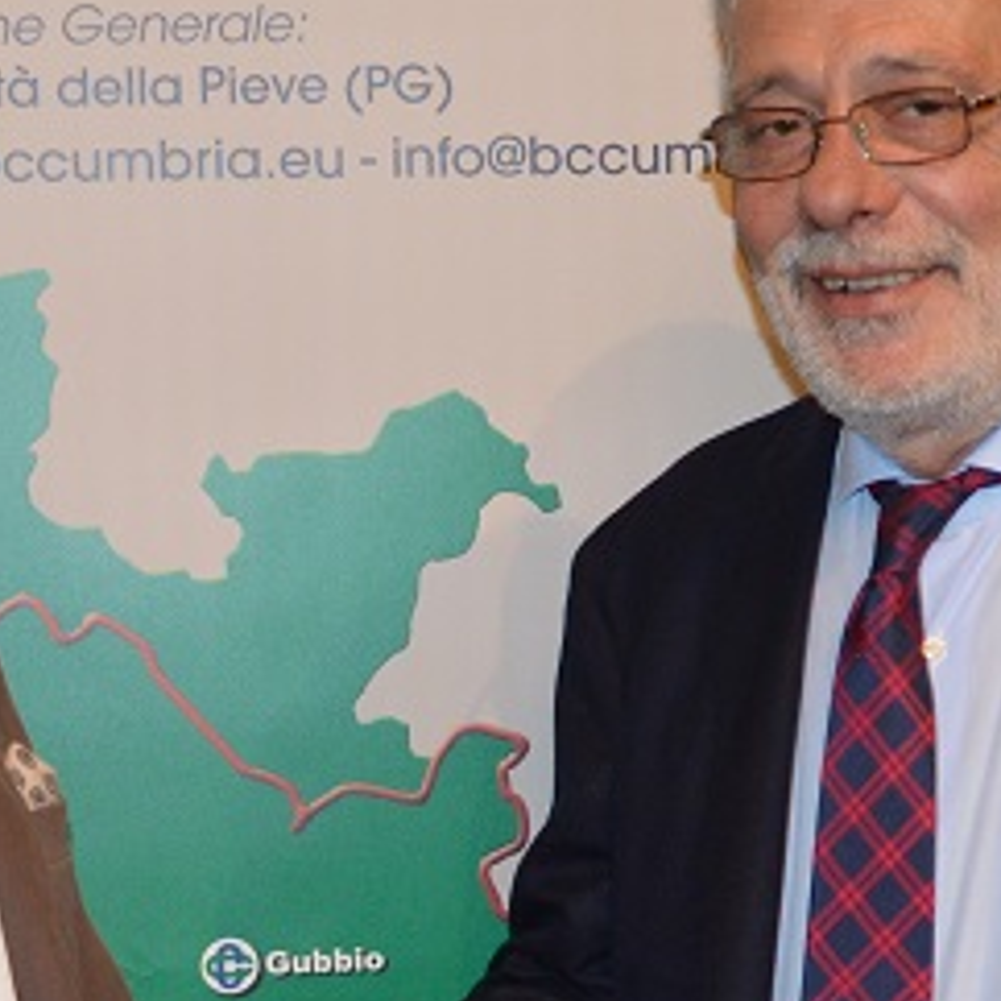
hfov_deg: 16.7
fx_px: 3402
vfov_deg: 16.7
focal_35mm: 104
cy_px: 678
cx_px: 563
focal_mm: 22
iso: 1000
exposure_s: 1/60
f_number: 3.8
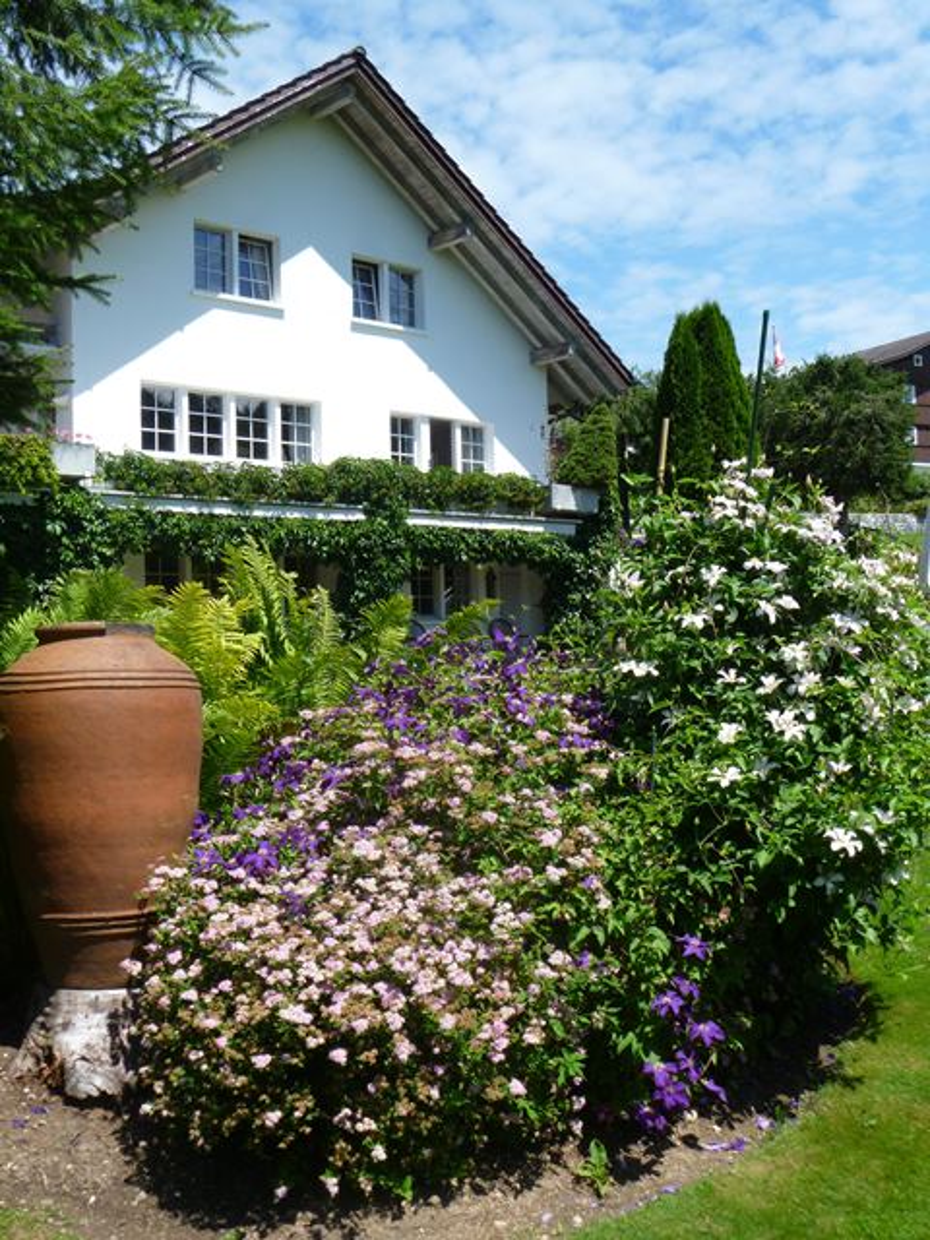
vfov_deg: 52.6
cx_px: 465
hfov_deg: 40.7
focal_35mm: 35
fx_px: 1254
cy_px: 620
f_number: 5.6
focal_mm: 6.3
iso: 80
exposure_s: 1/200
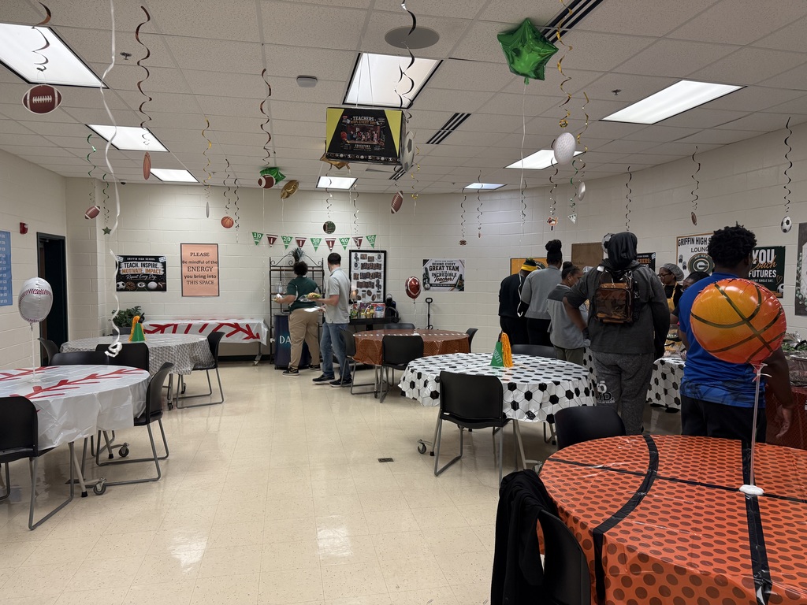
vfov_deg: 56.8
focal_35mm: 24
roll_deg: +0.9
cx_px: 404
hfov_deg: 71.6
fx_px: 560
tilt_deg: -2.6
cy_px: 302
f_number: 1.78
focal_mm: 6.76
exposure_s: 1/120
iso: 160
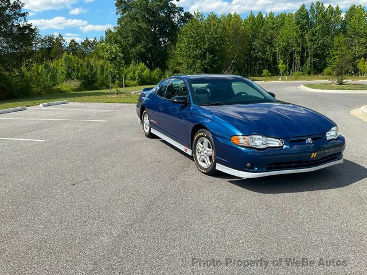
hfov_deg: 61.7
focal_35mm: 29
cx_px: 184
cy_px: 138
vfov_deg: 48.2
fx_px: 307
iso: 25
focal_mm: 3
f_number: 1.8
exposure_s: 1/1786
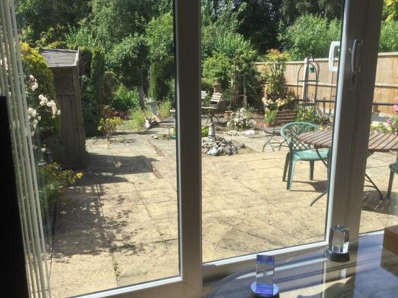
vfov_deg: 45.4
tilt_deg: -15.9
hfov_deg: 58.4
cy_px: 149
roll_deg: +0.2
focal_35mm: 31
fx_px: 356
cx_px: 199
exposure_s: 1/715
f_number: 2.4
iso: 25
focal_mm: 3.3
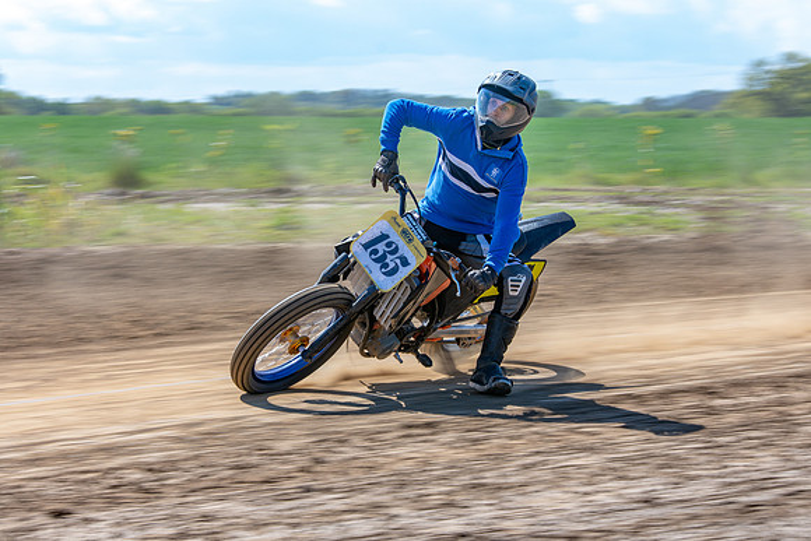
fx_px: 2907
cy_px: 270
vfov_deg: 10.6
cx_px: 406
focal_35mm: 129
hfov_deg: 15.9
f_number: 8
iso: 200
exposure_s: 1/160
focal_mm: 86
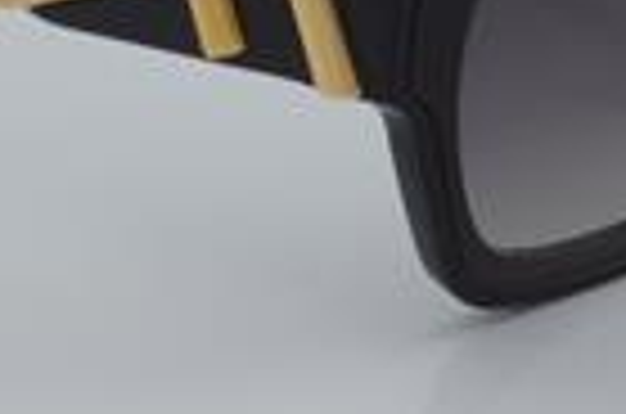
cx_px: 464
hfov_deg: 10.6
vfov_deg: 7.0
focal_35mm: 194
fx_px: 3373
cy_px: -76
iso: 100
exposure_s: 1/4
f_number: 32
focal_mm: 45
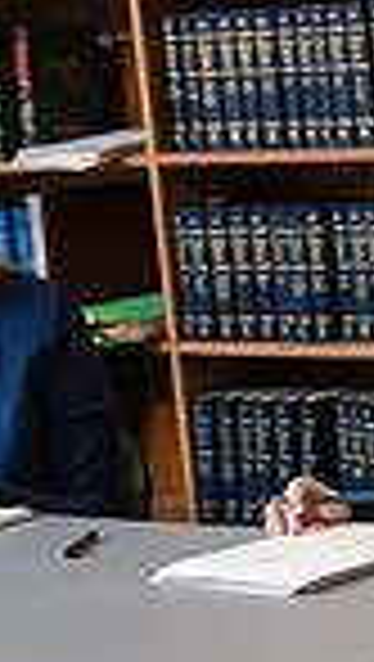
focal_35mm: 145
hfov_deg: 8.1
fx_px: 2549
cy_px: 579
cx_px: 653
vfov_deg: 14.7
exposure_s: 1/125
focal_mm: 35
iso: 1000
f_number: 3.5
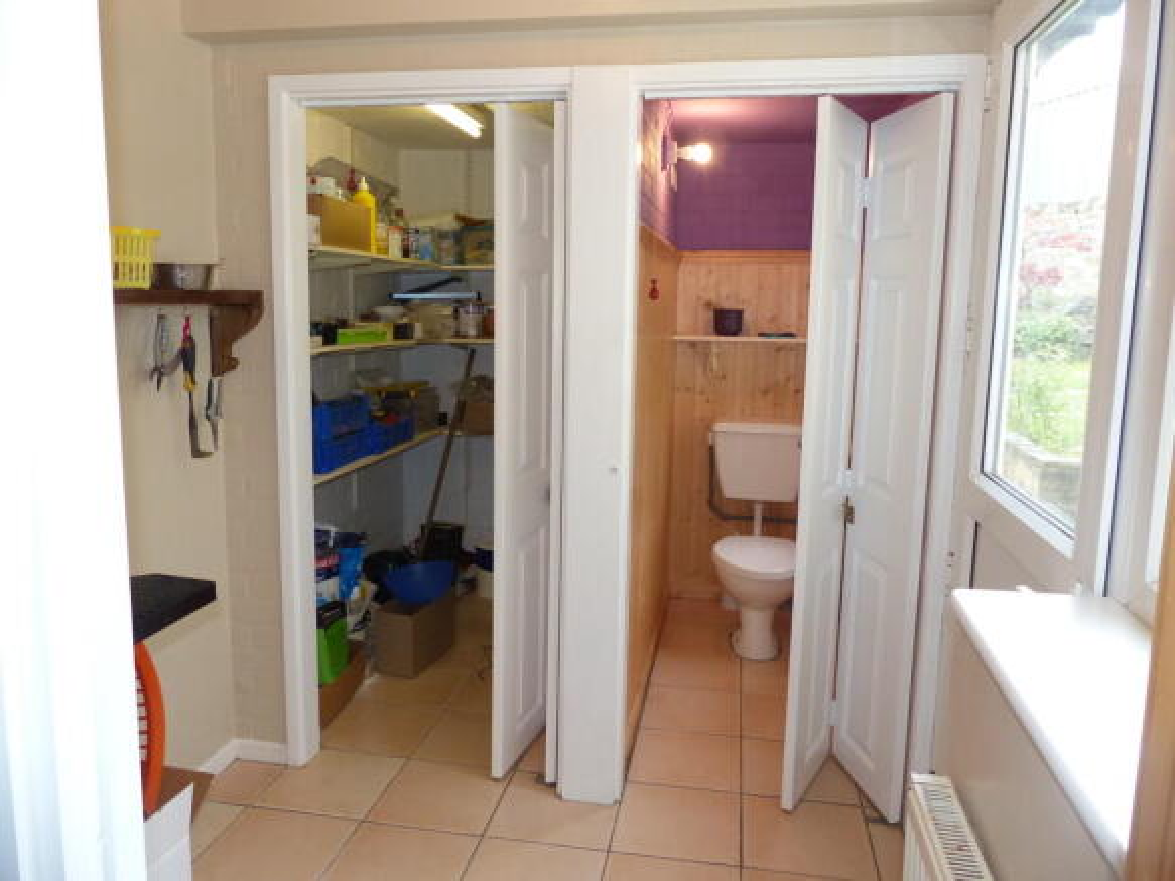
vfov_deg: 54.9
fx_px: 848
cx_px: 588
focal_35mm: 25
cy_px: 440
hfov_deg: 69.4
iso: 200
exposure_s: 1/50
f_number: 2.8
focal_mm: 4.5
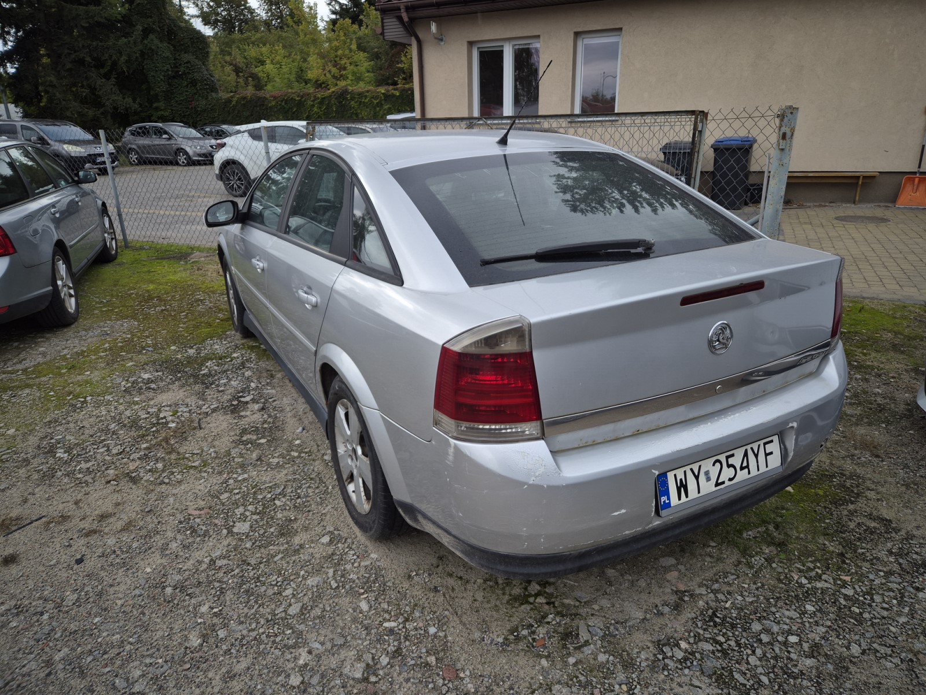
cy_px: 348
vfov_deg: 58.9
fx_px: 615
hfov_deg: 73.9
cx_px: 463
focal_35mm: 23
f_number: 1.8
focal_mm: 5.4
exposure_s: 1/273
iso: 25
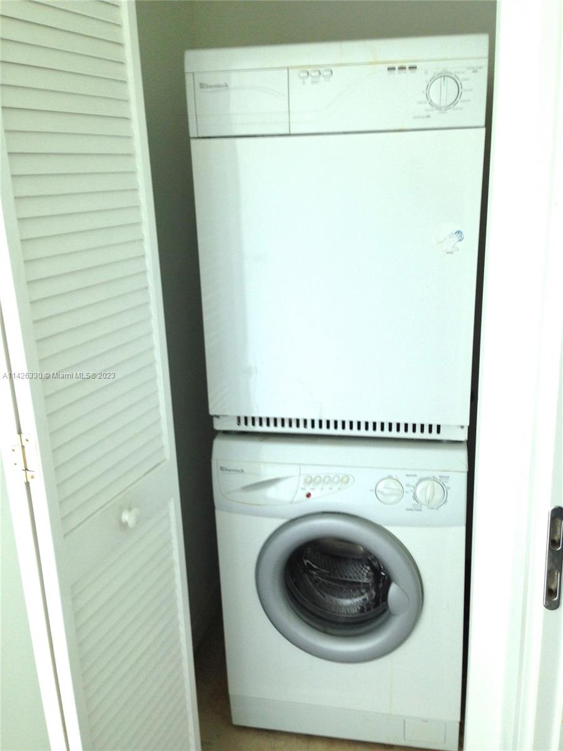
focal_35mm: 33
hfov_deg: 42.9
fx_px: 716
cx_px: 282
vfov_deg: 55.4
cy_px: 376
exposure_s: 1/20
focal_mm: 4.12
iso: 80
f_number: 2.4
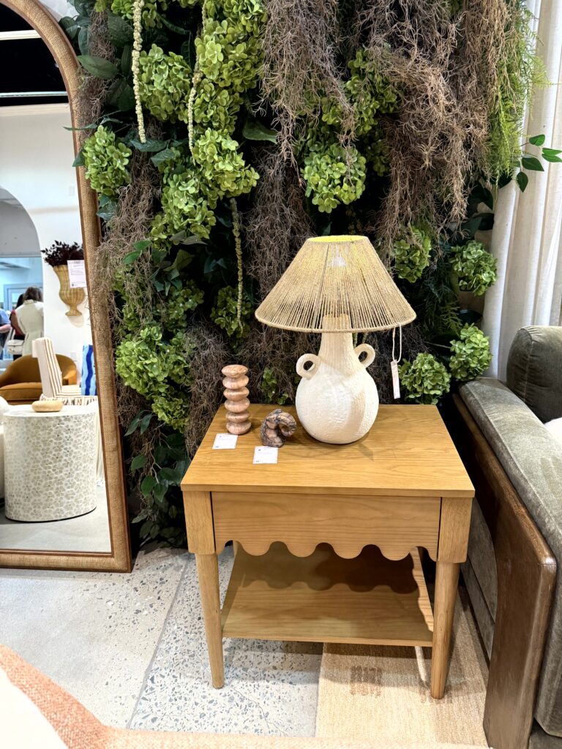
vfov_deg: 71.6
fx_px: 520
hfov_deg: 56.8
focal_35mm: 24
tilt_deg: -22.8
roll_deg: +0.1
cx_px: 281
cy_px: 374
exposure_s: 1/60
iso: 320
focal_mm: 6.76
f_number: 1.78
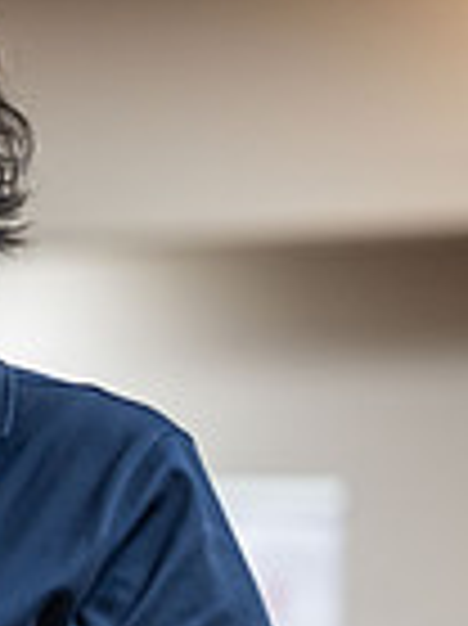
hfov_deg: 4.0
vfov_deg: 5.4
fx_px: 6572
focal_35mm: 364
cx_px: -721
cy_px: 644
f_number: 2
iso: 500
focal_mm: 85
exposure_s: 1/125
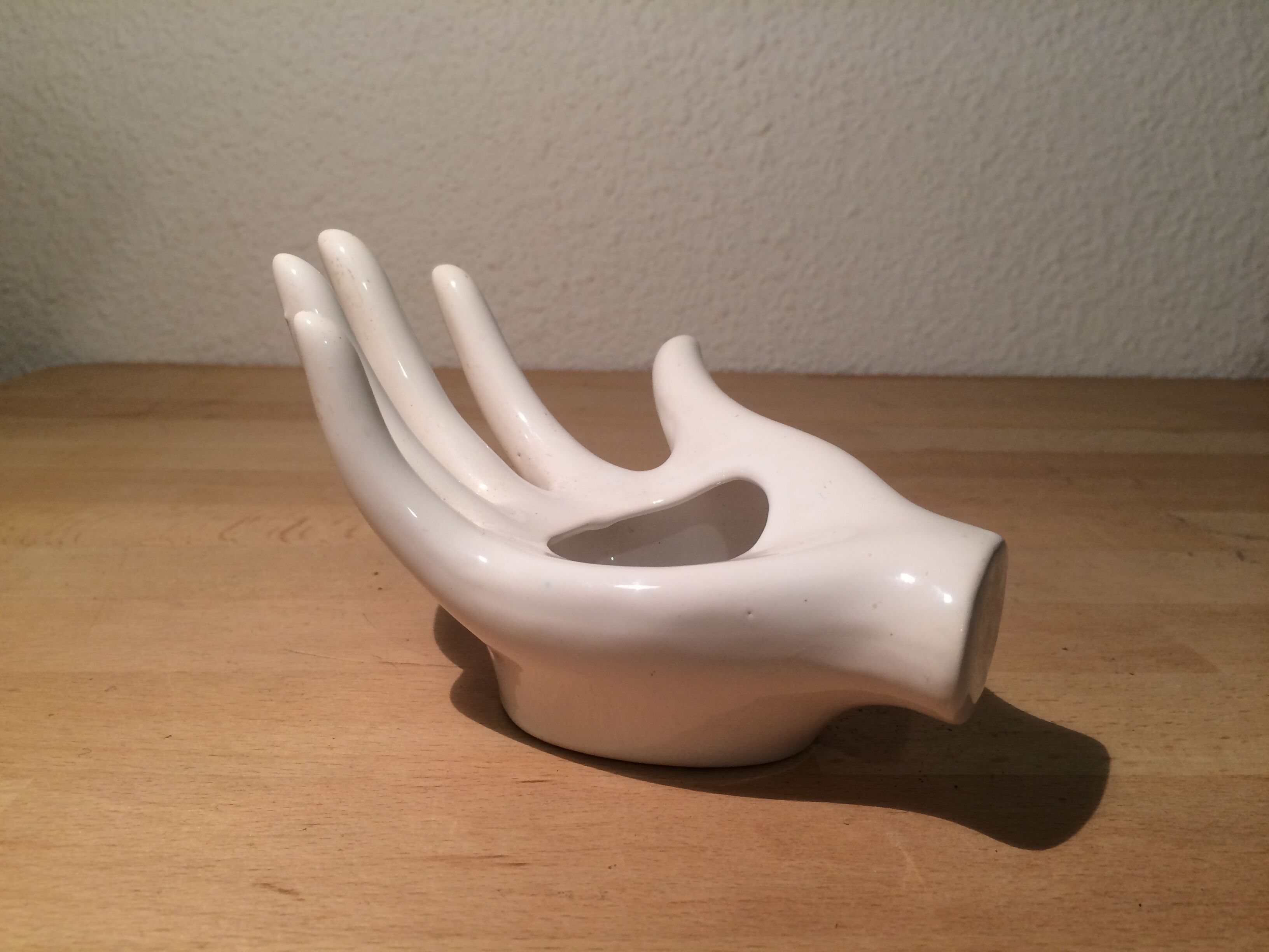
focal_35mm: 29
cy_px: 476
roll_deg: -1.4
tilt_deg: -13.2
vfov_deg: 48.2
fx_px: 1063
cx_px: 634
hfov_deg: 61.7
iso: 40
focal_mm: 4.15
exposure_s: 1/33
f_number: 2.2
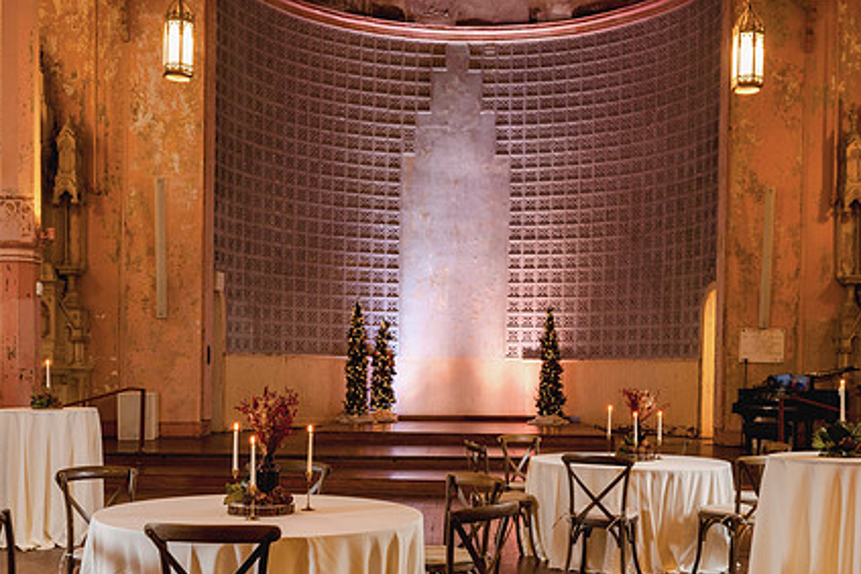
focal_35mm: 48
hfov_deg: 41.1
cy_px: 388
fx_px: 1148
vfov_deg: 27.9
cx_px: 446
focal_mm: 35
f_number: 5.6
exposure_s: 1/20
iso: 400
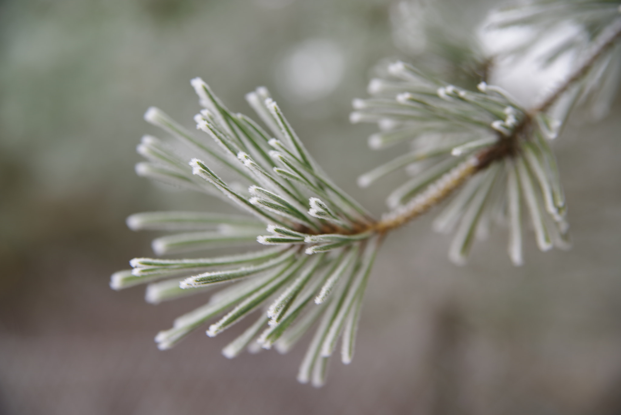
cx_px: 310
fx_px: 1294
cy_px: 208
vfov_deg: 18.2
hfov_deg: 27.0
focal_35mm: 75
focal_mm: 75
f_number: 4.5
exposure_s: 1/8
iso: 100
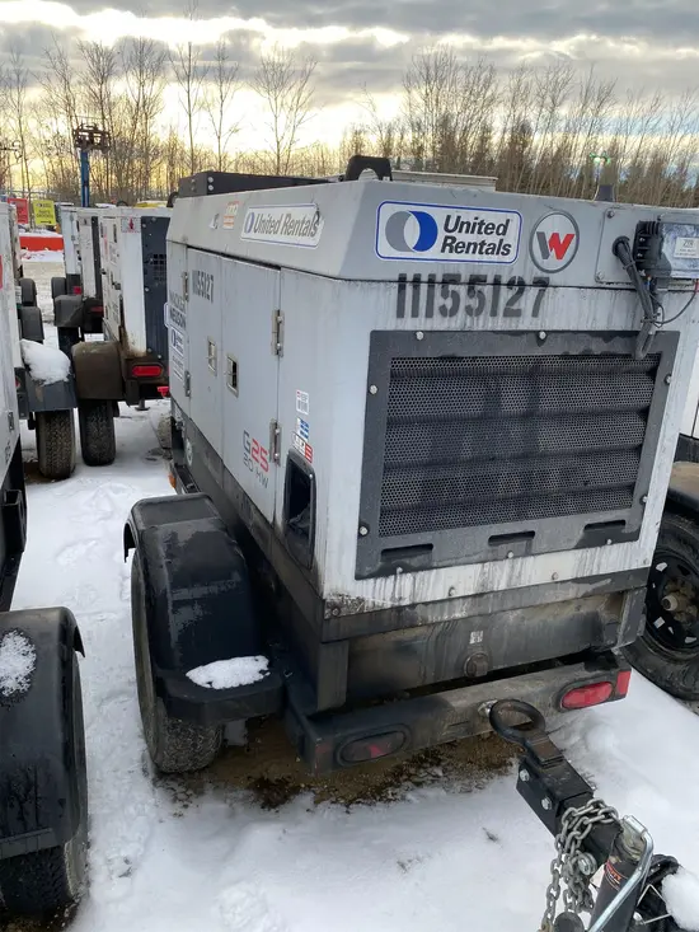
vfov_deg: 67.3
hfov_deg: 53.1
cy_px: 466
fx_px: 700
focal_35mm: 26
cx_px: 350
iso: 32
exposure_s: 1/355
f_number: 1.8
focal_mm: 4.25
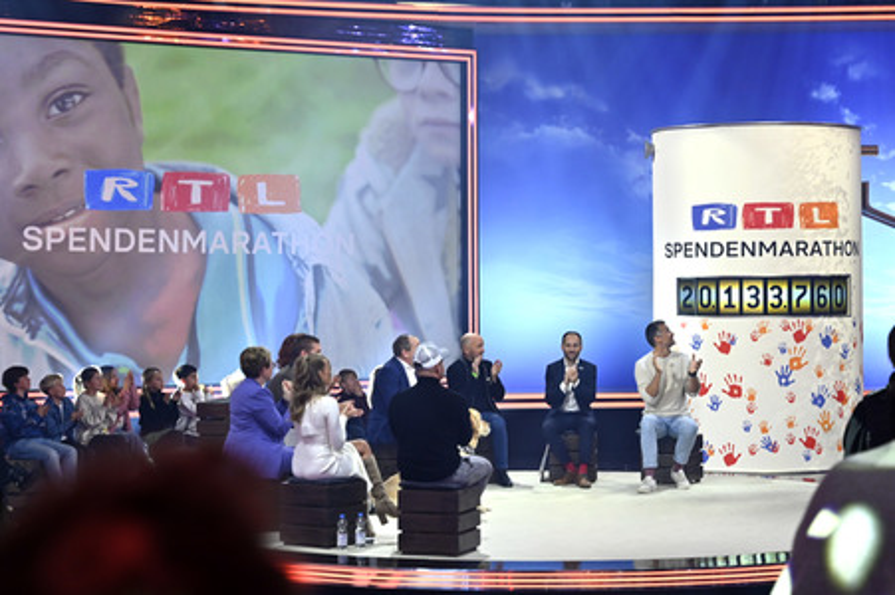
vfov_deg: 20.6
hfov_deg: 30.5
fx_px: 1640
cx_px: 448
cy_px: 298
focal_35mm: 66
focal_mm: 66
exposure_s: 1/320
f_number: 4
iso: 1250
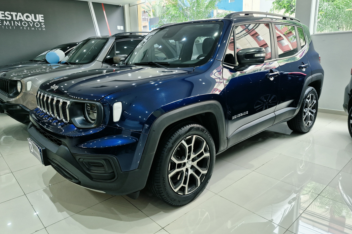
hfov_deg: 73.7
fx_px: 235
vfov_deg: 53.1
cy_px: 108
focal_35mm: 24
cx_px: 176
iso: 100
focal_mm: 5.4
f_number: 1.8
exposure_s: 1/120
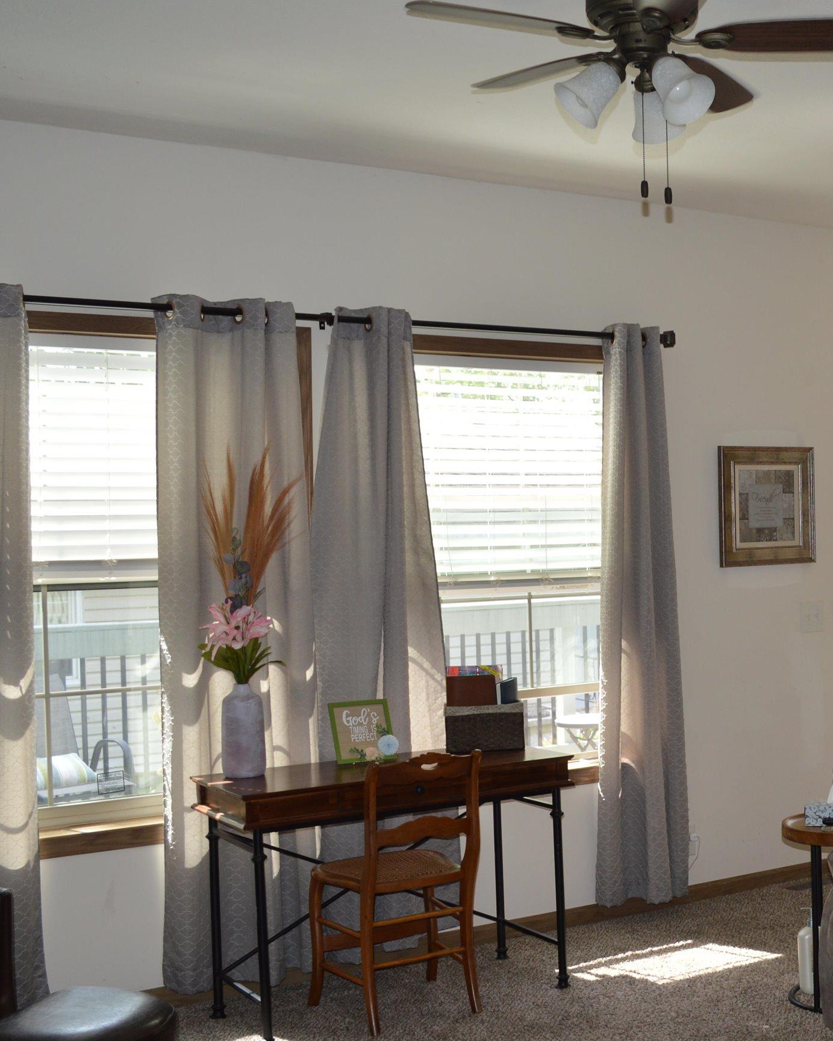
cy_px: 519
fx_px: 1386
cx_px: 741
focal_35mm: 45
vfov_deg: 41.1
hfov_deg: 31.9
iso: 220
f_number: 4
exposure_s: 1/125
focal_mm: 18
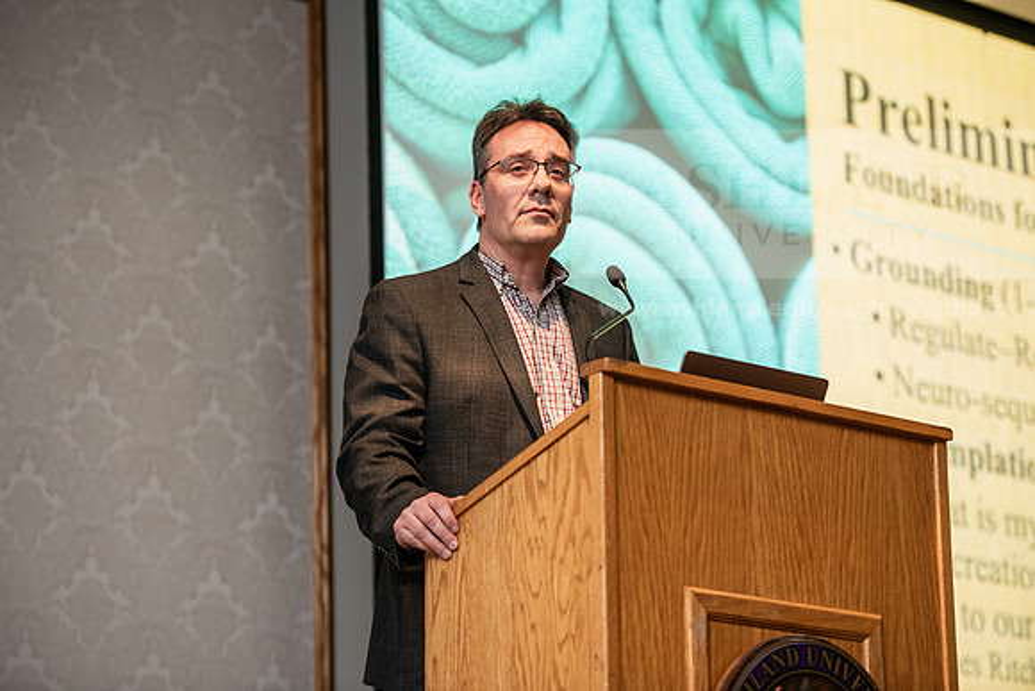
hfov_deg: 19.5
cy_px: 346
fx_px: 3019
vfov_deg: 13.0
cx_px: 518
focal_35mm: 105
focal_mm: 105
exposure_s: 1/200
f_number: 3.2
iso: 1000
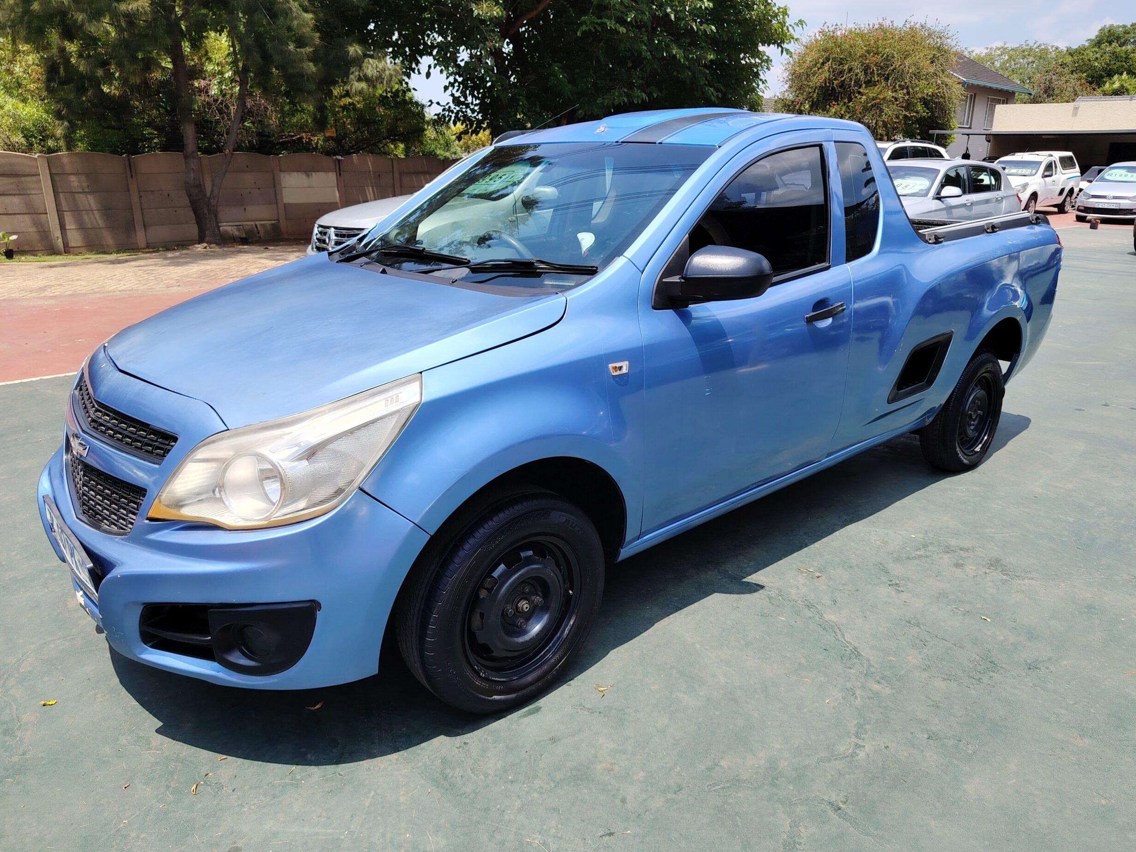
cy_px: 425
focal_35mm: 25
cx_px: 587
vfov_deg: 54.9
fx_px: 820
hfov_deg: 69.4
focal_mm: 5.25
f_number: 1.75
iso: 100
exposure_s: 1/735
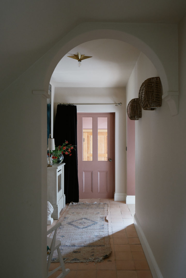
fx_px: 225
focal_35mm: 29
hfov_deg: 45.0
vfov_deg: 63.7
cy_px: 139
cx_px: 93
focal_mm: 19.4
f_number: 6.4
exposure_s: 1/15
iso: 640
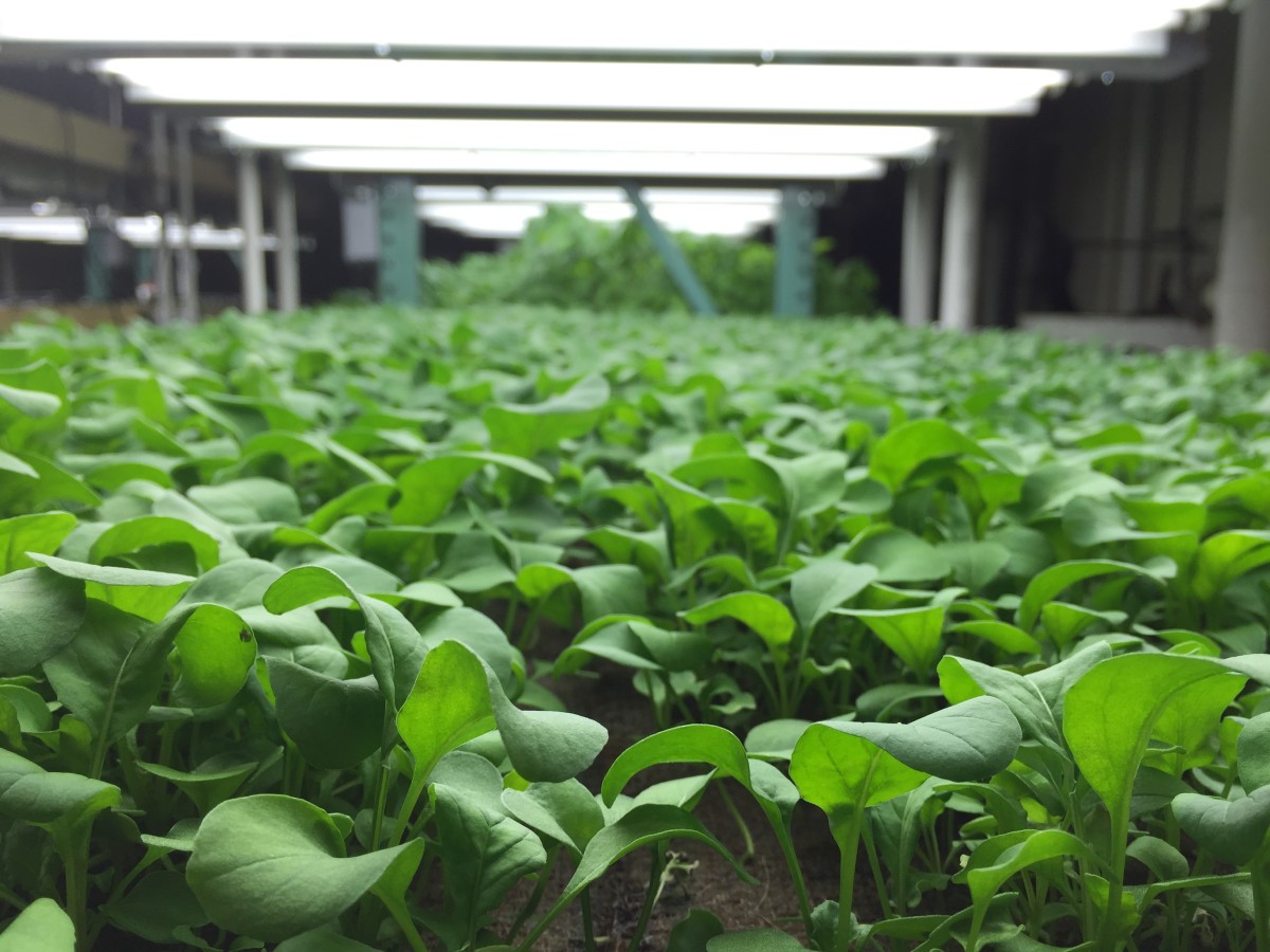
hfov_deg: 61.7
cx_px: 635
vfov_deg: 48.2
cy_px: 476
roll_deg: -1.8
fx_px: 1064
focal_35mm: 29
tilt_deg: -10.0
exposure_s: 1/344
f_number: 2.2
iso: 32
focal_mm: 4.15
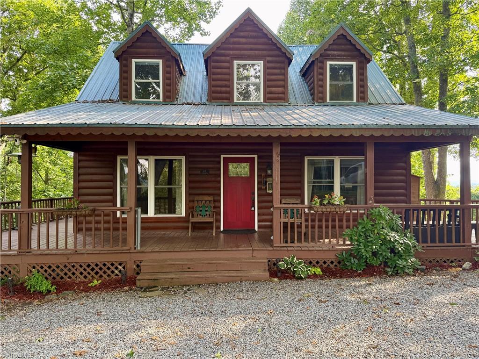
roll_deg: +0.2
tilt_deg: +2.1
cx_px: 240
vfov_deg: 56.8
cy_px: 180
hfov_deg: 71.6
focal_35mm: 24
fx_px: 332
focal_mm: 6.76
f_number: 1.78
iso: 100
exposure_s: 1/122
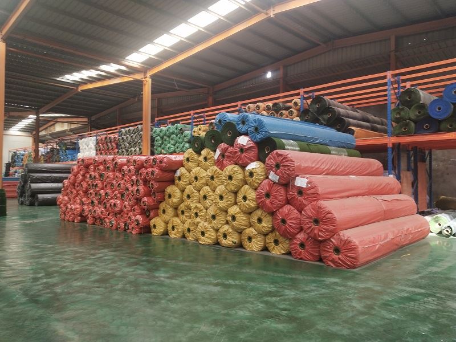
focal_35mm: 30
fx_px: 395
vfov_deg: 46.8
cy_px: 171
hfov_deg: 60.0
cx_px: 228
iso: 139
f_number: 1.8
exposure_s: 1/50
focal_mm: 3.95
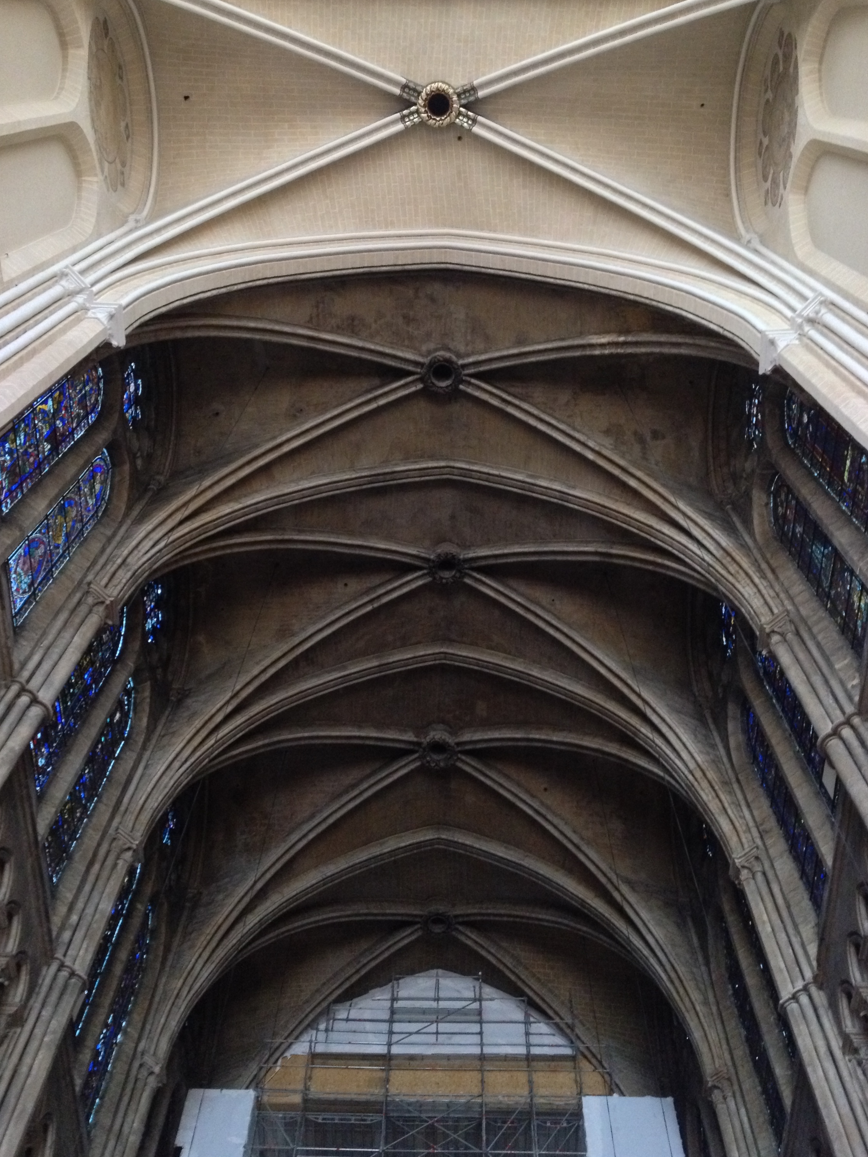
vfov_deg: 48.9
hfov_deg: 37.7
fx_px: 1270
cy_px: 540
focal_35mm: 38
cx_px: 425
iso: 500
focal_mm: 4.28
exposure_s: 1/15
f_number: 2.4
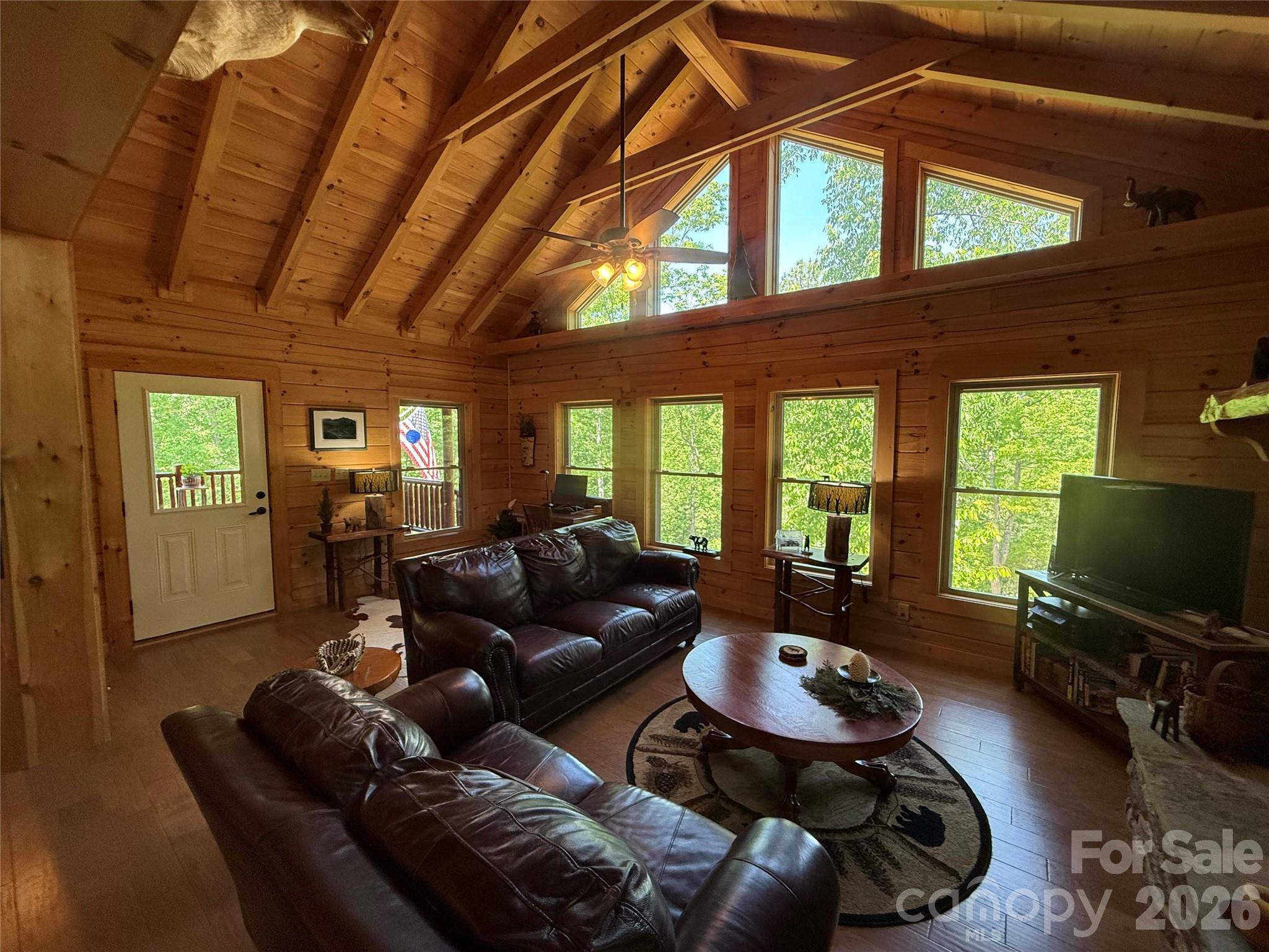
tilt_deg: -4.7
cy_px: 476
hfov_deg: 102.1
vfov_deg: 85.7
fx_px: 513
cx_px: 634
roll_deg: -0.5
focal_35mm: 14
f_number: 2.2
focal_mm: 2.22
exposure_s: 1/120
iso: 320
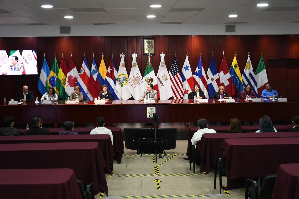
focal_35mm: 40
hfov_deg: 48.5
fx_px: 332
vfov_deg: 33.4
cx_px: 150
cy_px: 100
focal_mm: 27
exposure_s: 1/100
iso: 2000
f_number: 4
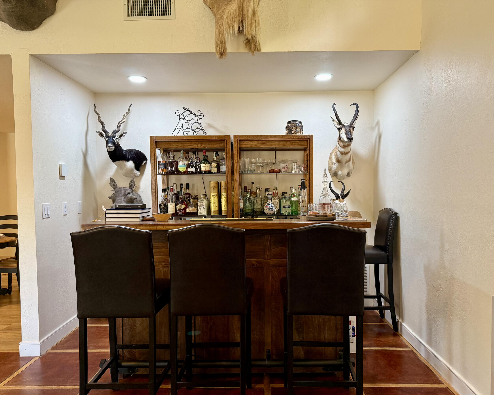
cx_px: 261
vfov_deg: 54.9
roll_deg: +0.5
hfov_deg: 66.0
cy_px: 205
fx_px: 380
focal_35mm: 26
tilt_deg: -1.7
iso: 200
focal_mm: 6.76
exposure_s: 1/60
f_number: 1.78
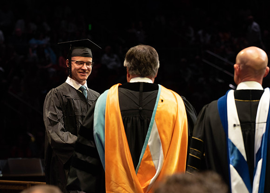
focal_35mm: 147
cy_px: 87
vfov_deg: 9.8
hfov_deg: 13.6
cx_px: 109
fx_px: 1129
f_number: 4.5
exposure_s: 1/320
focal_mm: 125
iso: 1600
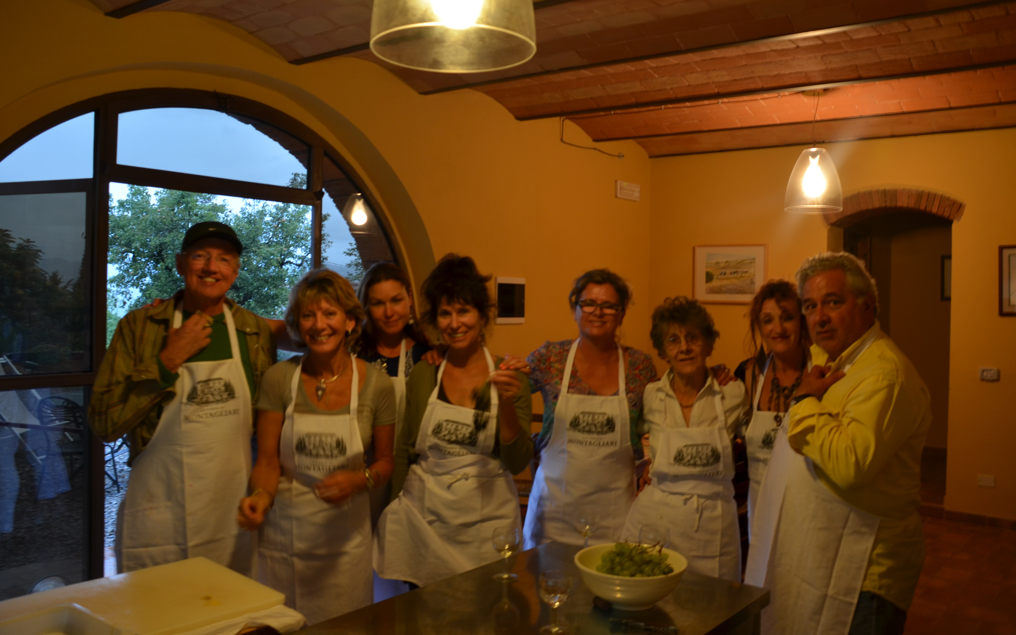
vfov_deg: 40.6
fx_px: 858
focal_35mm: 31
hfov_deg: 61.2
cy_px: 294
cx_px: 510
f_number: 3.5
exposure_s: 1/10
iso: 200
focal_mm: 20
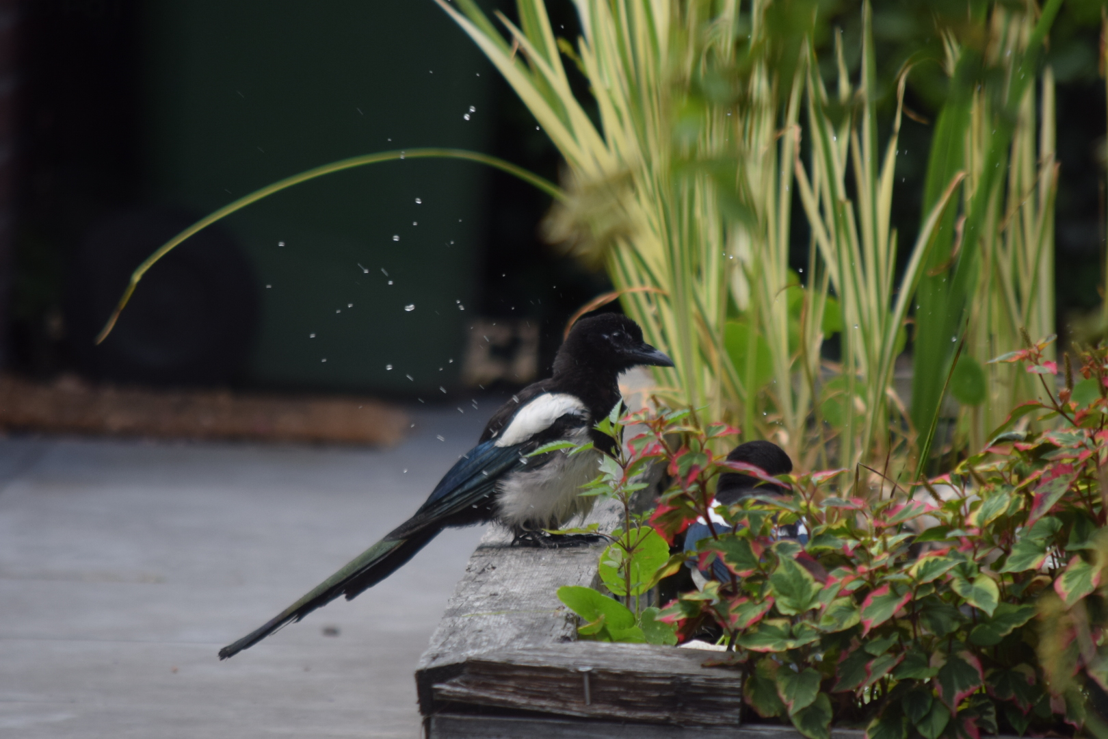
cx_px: 554
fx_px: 13849
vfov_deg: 3.1
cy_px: 370
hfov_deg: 4.6
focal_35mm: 450
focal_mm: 300
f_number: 5.6
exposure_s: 1/320
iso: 400
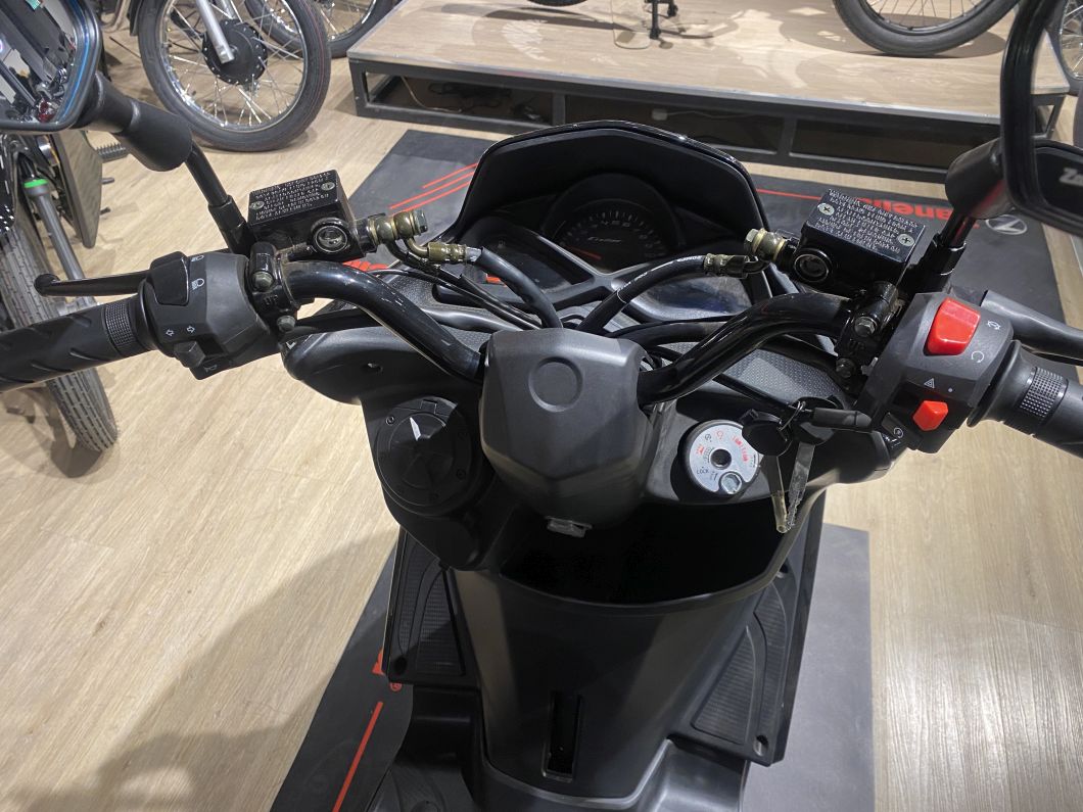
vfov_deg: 53.1
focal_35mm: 26
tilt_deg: -45.1
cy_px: 406
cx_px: 542
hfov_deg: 67.3
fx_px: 813
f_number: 1.8
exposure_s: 1/50
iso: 80
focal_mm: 4.25
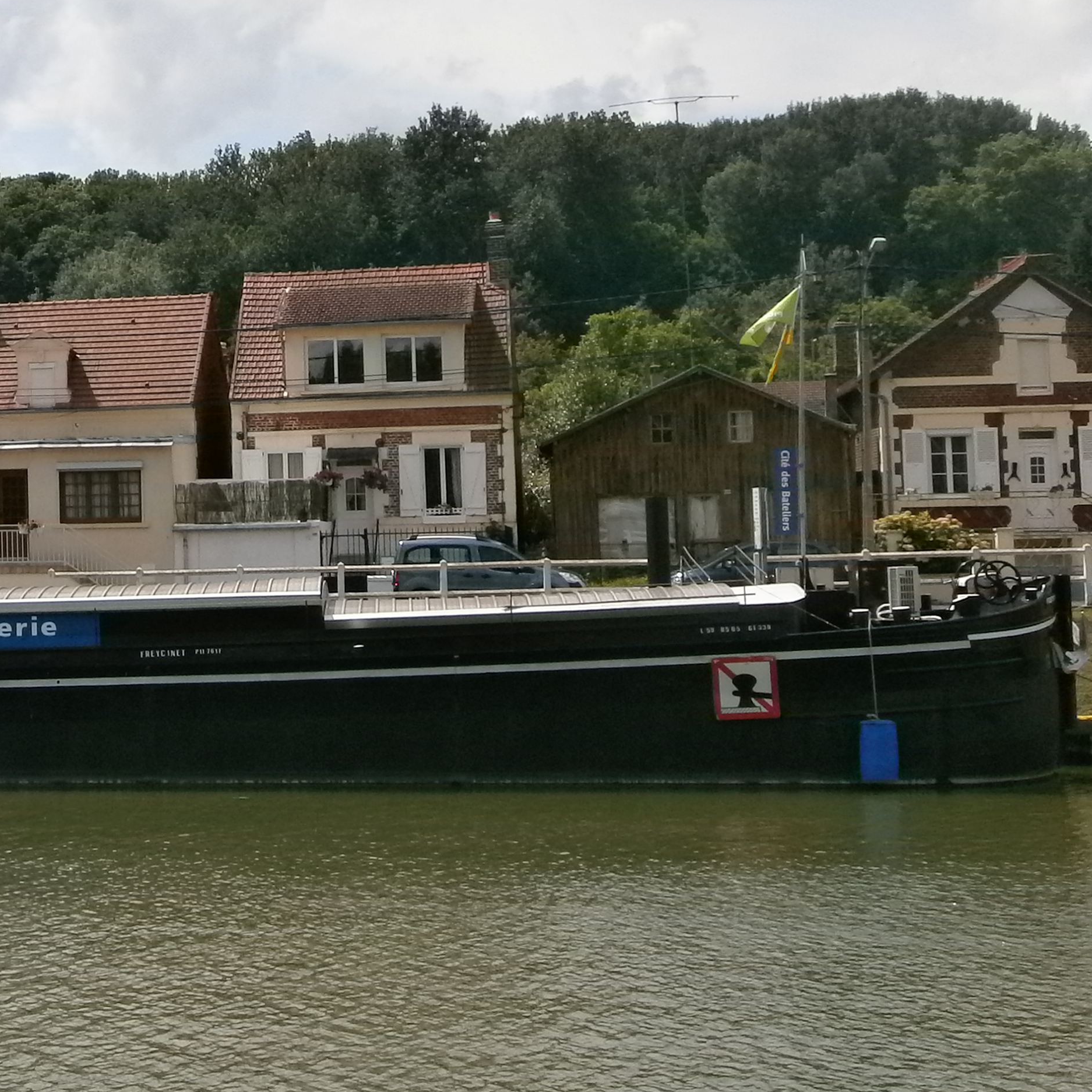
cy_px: 358
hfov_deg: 22.6
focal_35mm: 73
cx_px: -38
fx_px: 2605
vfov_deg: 23.6
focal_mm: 6.9
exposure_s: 1/200
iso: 100
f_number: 12
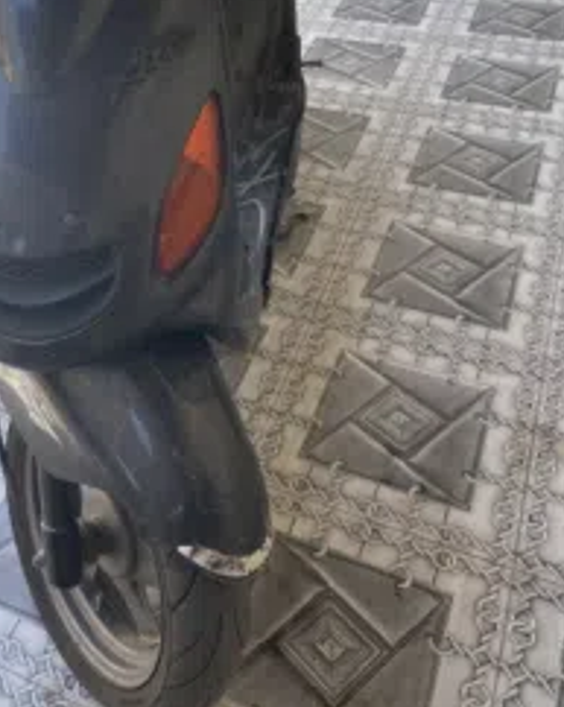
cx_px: 132
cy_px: 175
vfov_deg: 42.5
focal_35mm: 42
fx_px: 878
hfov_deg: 34.7
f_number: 1.8
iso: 32
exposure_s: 1/522
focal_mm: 4.25
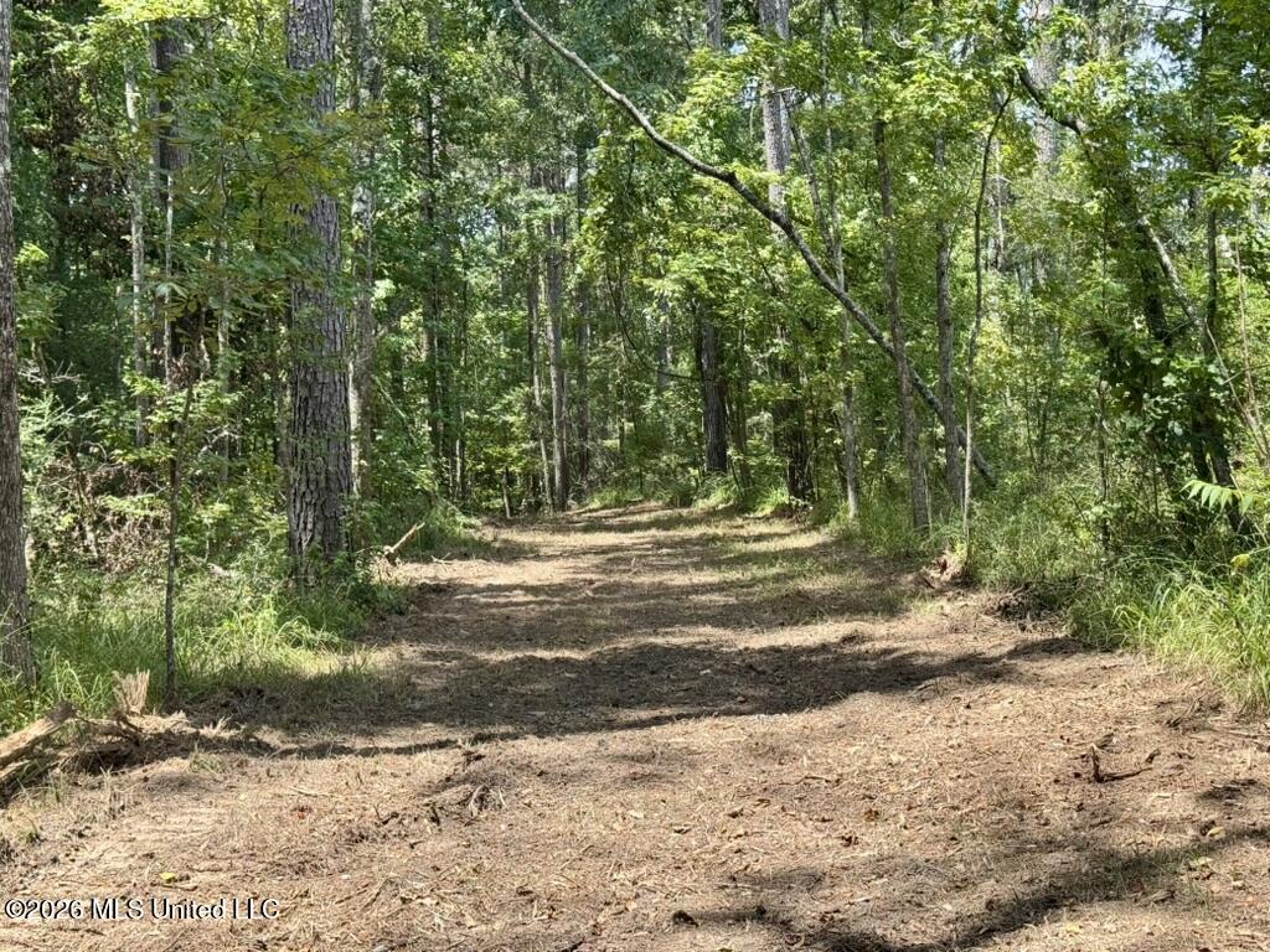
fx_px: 1761
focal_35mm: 48
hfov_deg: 39.7
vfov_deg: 30.3
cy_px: 476
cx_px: 635
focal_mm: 6.76
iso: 64
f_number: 1.78
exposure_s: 1/756
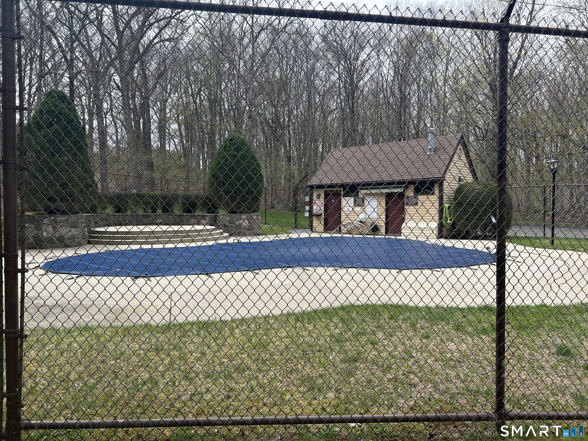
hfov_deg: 67.3
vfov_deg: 53.1
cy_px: 220
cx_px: 294
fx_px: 442
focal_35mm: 26
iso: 50
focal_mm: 5.7
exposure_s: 1/2299
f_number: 1.5
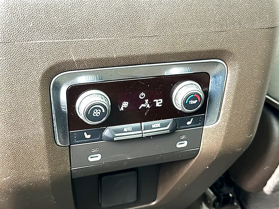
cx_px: 140
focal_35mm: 36
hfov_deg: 51.4
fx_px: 290
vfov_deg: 39.7
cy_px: 104
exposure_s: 1/40
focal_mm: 6.86
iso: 200
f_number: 1.78
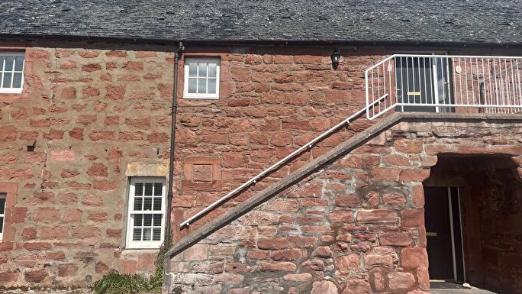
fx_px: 401
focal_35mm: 29
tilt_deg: +9.5
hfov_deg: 66.1
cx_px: 263
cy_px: 123
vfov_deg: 40.1
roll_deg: +0.0
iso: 50
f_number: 1.6
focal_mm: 5.1
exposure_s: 1/4484
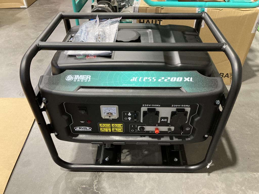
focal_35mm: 28
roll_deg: +1.9
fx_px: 209
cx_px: 130
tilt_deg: -40.6
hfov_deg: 63.4
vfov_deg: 49.7
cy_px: 97
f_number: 1.8
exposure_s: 1/50
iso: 320
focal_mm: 3.99
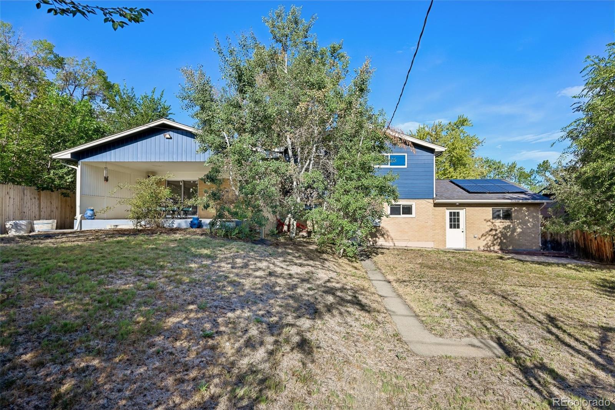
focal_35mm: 20
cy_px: 205
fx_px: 342
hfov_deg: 84.0
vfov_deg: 61.9
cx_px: 308
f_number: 9
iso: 64
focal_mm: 20
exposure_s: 1/100
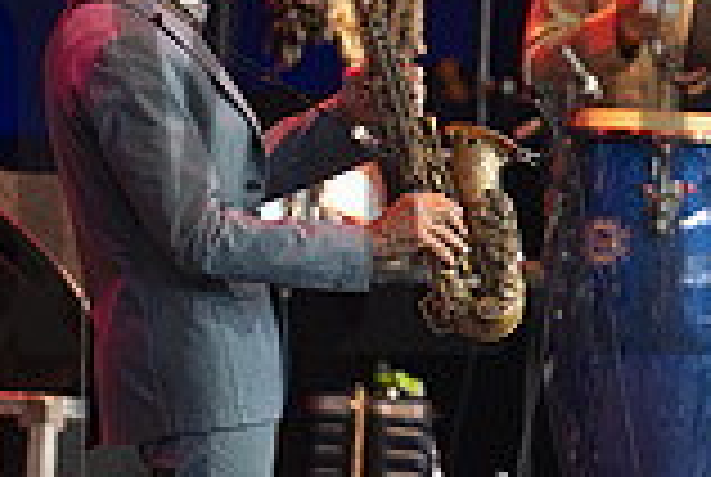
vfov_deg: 1.9
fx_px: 14504
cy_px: 124
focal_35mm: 733
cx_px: 644
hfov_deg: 2.8
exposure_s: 1/320
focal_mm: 200
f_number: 2.8
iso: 1600
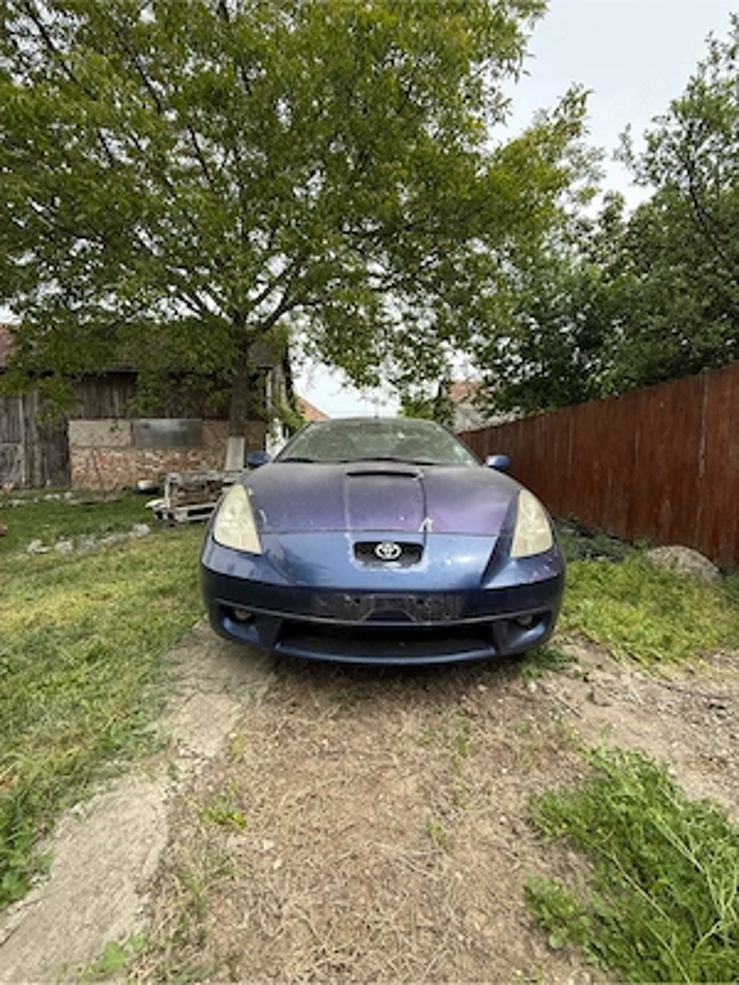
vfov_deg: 102.1
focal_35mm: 14
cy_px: 492
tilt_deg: -4.9
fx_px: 399
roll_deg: +0.2
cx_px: 370
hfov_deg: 85.7
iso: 64
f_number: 2.2
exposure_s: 1/726
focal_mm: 2.22
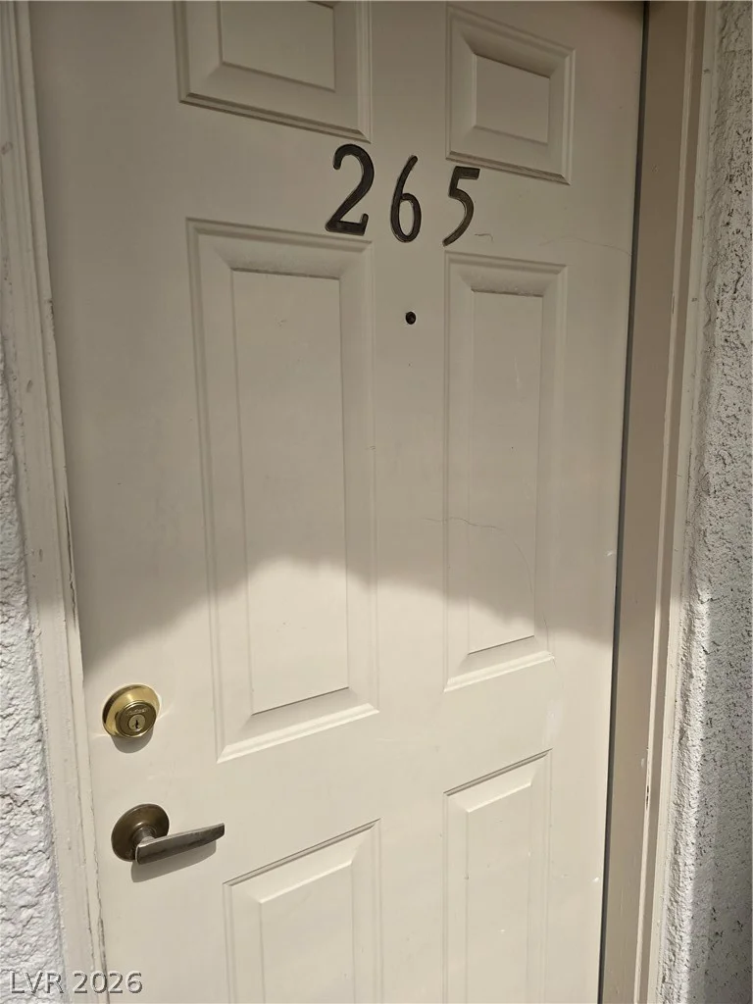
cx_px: 376
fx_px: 667
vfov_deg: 73.9
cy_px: 502
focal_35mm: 23
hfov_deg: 58.9
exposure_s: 1/825
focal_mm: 6.3
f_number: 1.7
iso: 12
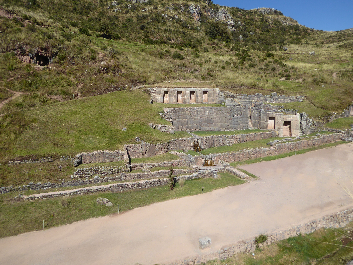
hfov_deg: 61.7
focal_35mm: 29
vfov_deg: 48.2
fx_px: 296
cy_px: 132
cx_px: 176
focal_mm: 5
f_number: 3.5
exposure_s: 1/800
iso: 80
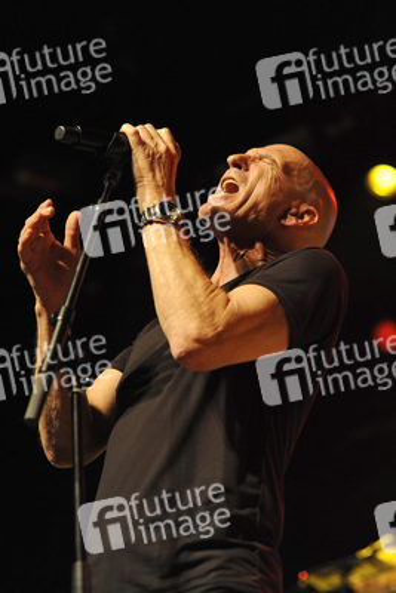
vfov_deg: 23.9
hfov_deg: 16.1
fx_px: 1401
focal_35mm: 85
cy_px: 296
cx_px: 198
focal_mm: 85
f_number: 3.2
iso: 1600
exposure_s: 1/200
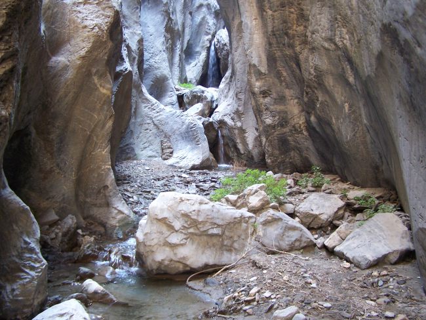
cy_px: 160
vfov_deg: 37.7
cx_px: 213
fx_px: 468
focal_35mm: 38
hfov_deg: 49.0
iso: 140
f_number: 2.8
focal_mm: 6.3
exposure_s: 1/20
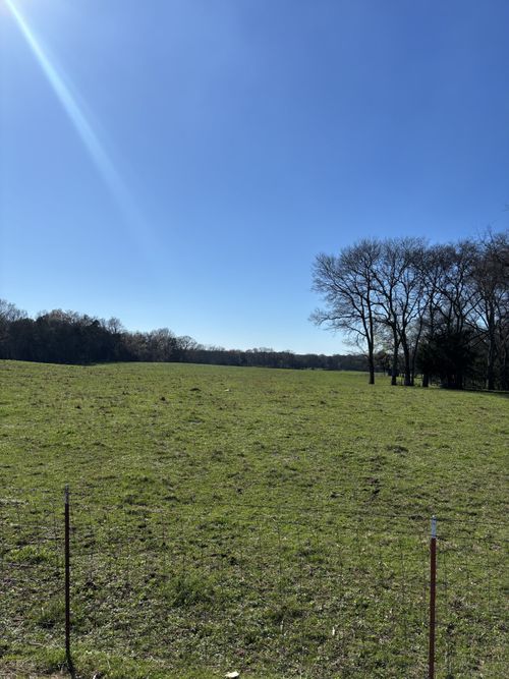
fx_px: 510
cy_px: 340
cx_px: 254
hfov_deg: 53.0
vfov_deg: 67.3
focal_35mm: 26
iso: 50
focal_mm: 5.96
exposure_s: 1/5076
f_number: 1.6
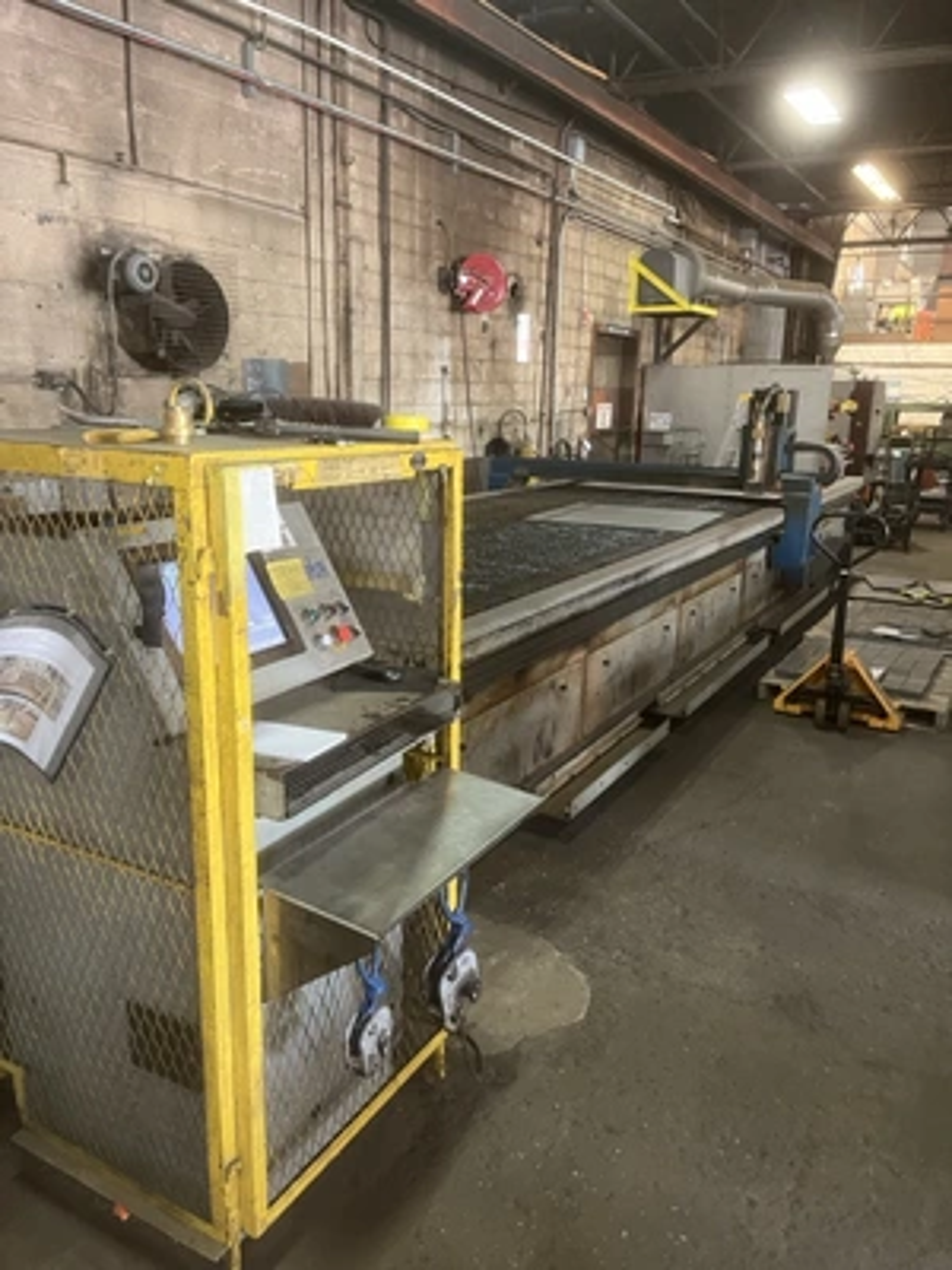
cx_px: 476
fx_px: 953
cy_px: 635
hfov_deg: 53.1
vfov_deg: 67.3
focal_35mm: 26
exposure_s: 1/60
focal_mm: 5.1
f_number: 1.6
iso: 400
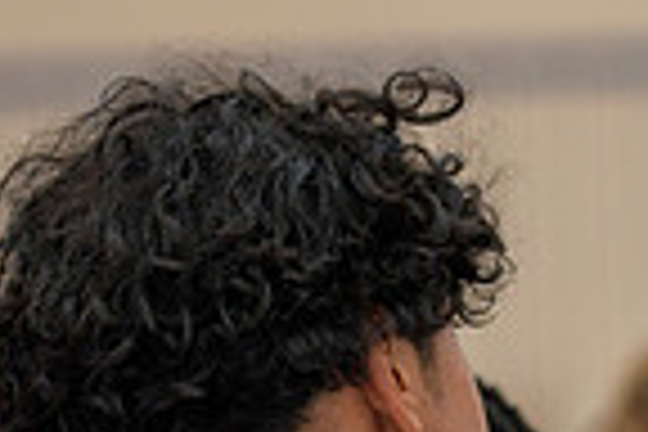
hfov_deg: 3.0
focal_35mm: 684
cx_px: 382
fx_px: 12311
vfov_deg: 2.0
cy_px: 646
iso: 140
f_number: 2.8
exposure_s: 1/500
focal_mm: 170
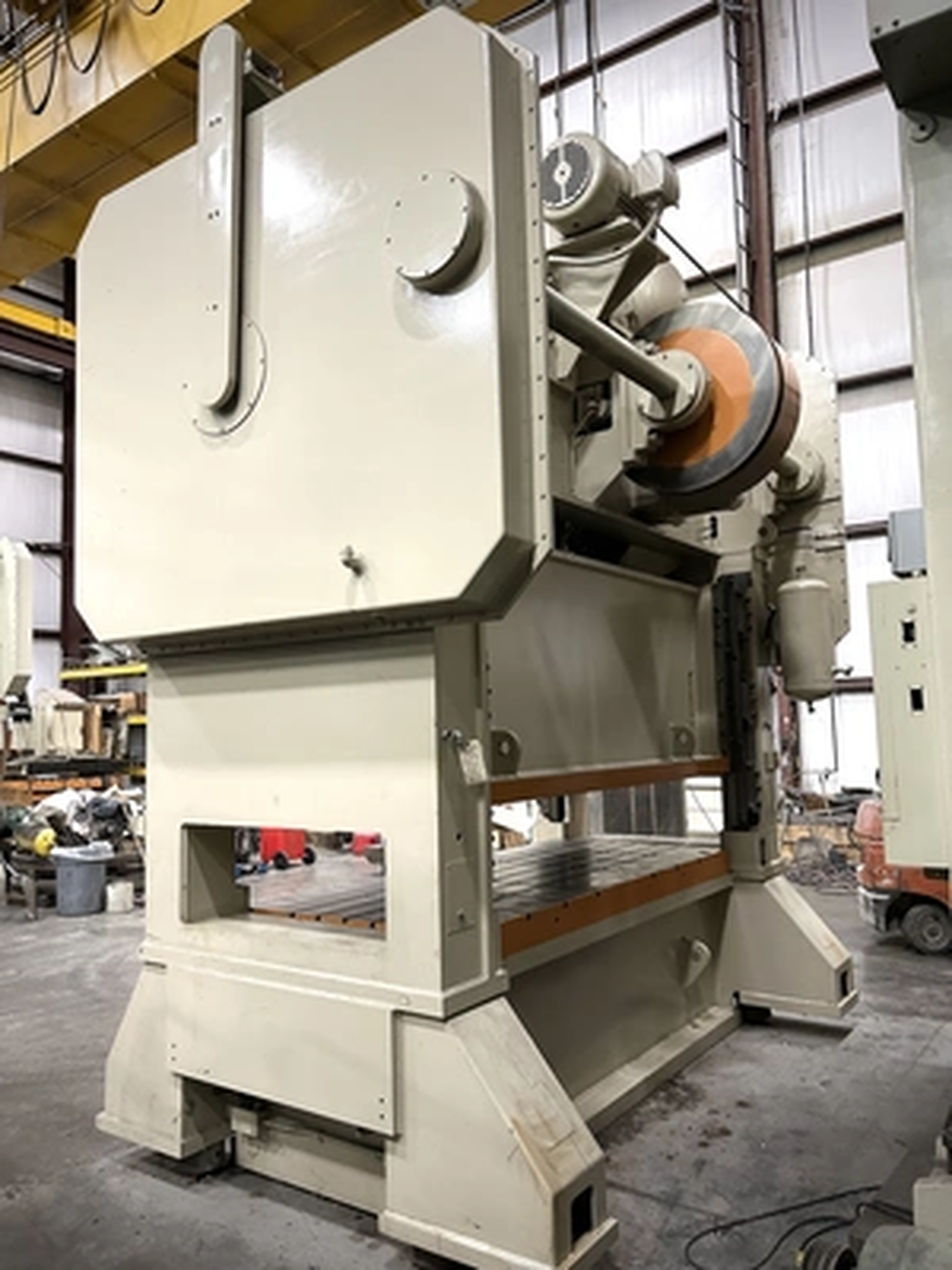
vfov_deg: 67.3
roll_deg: +2.0
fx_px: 953
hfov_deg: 53.1
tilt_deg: +4.7
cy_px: 635
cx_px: 476
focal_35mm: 26
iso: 400
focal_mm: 5.7
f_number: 1.5
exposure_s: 1/60
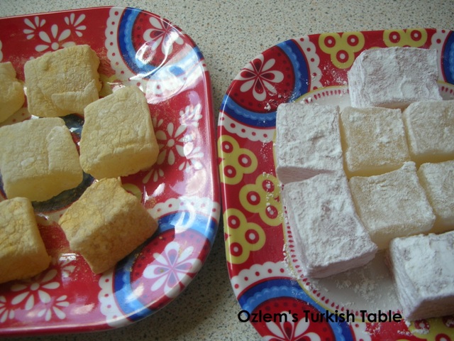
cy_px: 170
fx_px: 459
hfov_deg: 52.6
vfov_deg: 40.7
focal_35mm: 35
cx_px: 227
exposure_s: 1/64
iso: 50
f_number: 3
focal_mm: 5.8
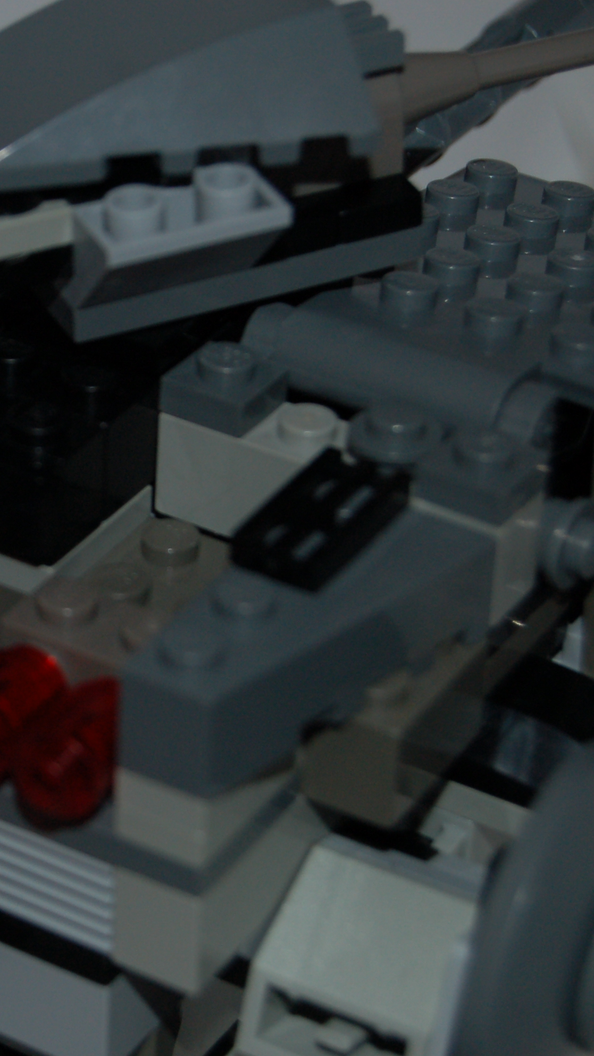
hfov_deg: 9.2
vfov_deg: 16.4
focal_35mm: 131
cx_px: -115
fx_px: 3663
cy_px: 530
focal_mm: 55
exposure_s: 1/60
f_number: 5.6
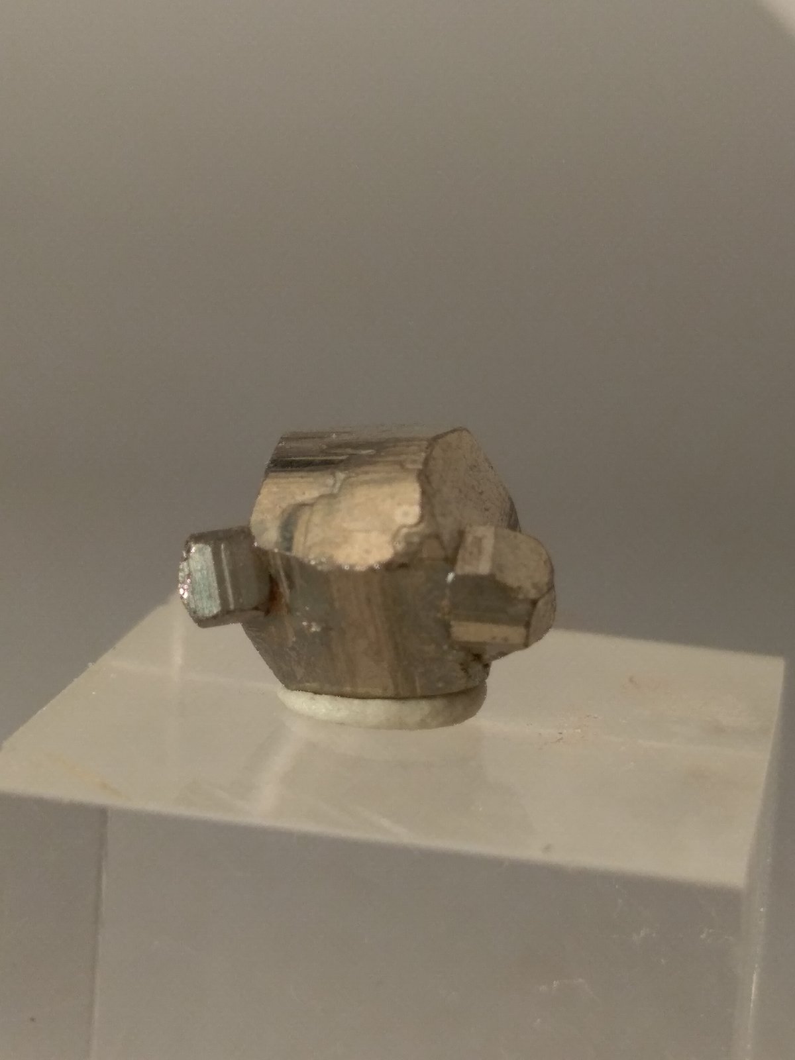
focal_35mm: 26
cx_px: 398
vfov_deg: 67.3
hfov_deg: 53.1
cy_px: 530
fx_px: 796
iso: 124
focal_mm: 3.54
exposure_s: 1/50
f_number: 2
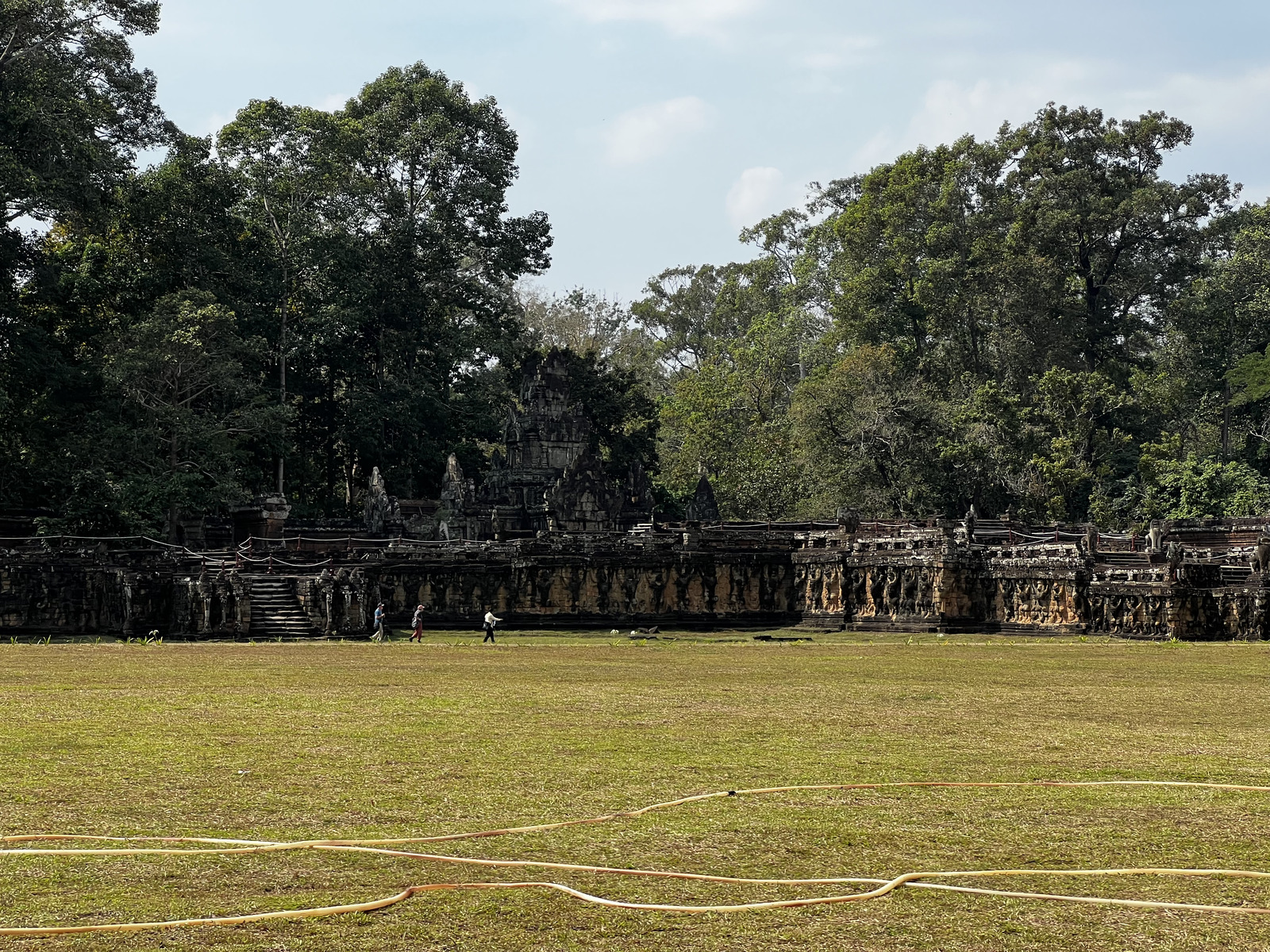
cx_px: 635
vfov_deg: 19.1
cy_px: 476
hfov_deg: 25.3
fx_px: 2825
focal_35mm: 77
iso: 32
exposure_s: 1/774
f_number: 2.8
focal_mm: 9
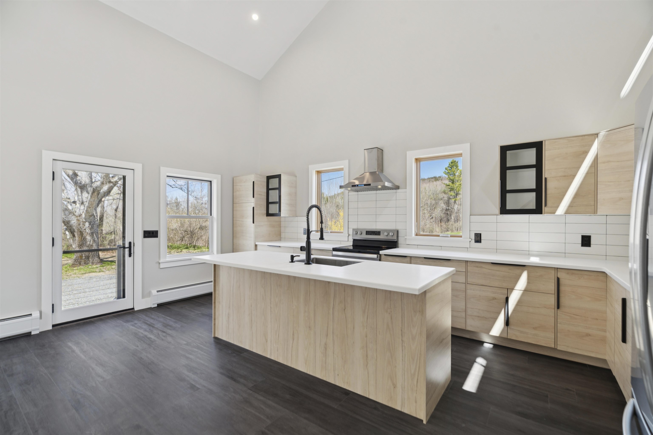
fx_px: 290
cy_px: 218
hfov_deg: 96.7
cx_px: 326
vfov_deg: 73.7
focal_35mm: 16
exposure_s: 1/10
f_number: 7.1
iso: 160
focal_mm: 16
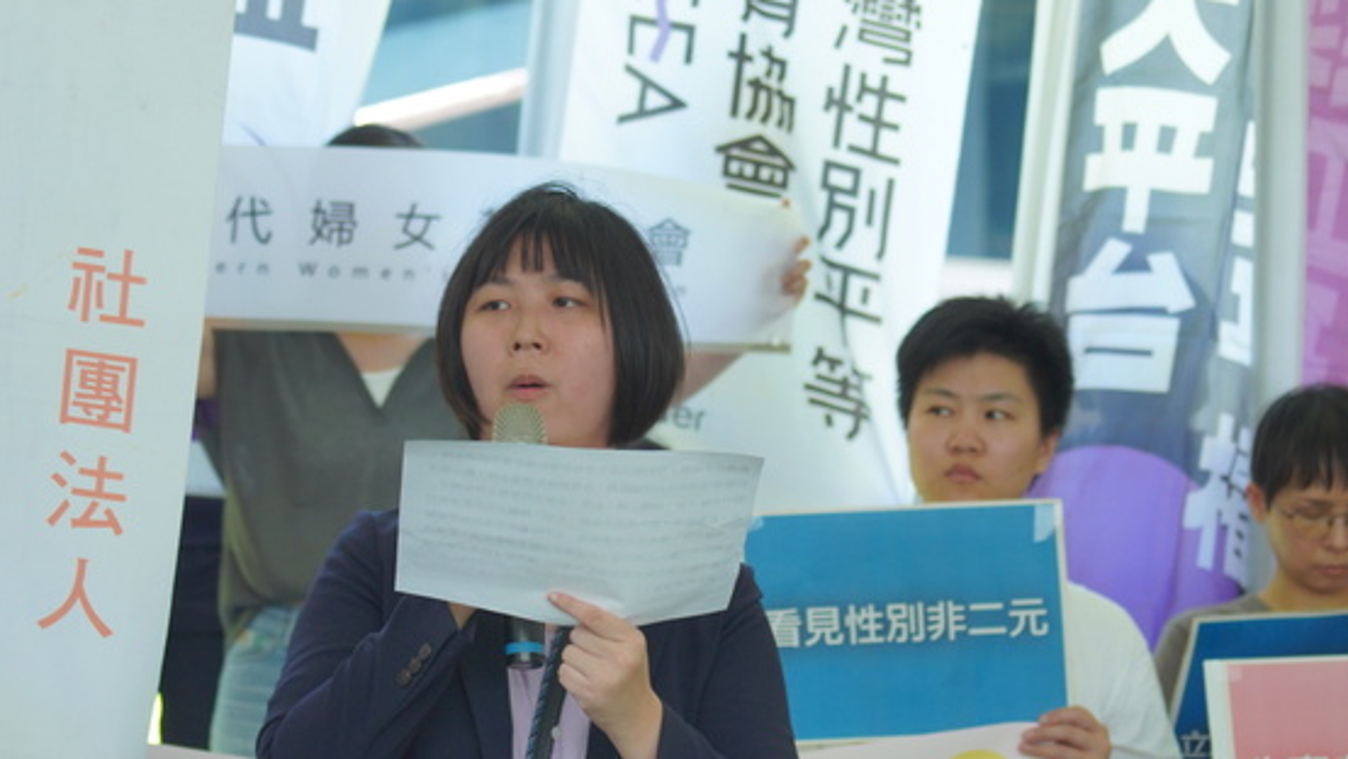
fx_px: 4863
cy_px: 444
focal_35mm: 136
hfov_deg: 15.8
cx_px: 606
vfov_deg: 8.9
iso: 1250
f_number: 5.6
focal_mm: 90
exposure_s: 1/100
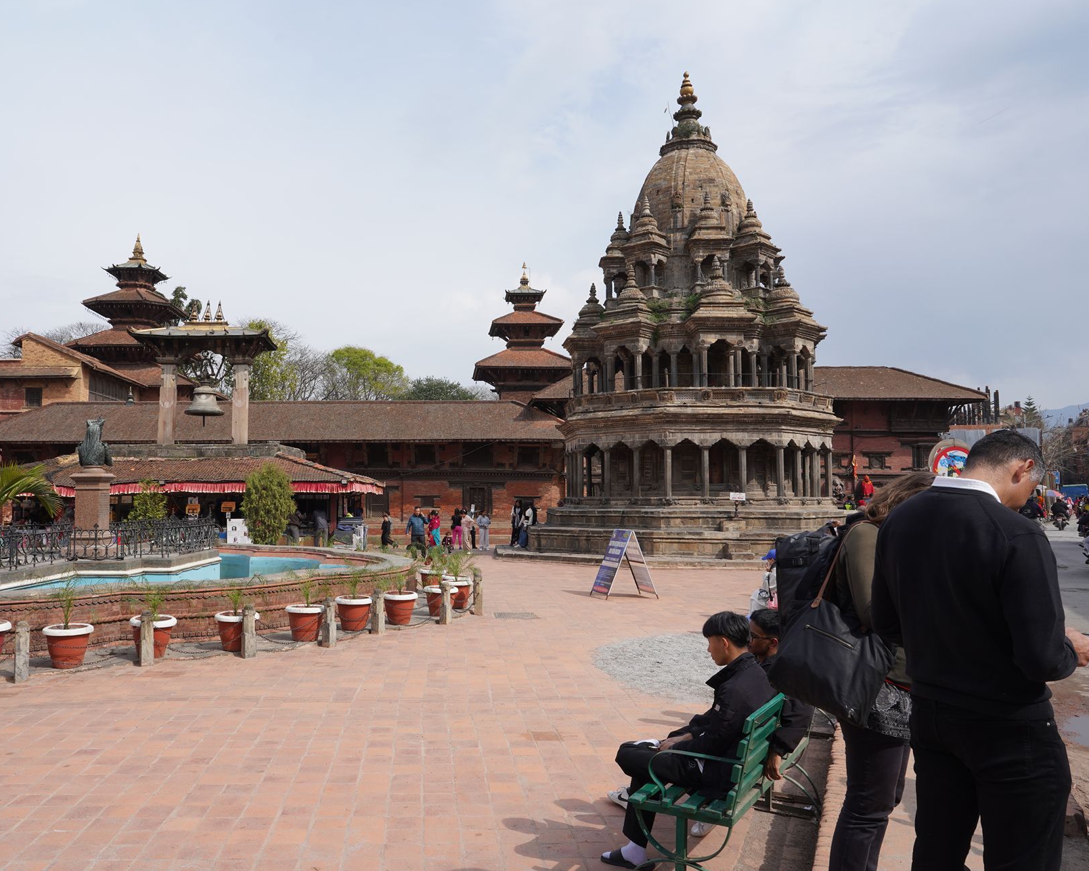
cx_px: 425
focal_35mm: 28
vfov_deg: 51.5
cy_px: 428
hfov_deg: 61.6
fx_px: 902
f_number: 13
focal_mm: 24
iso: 100
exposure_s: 1/100
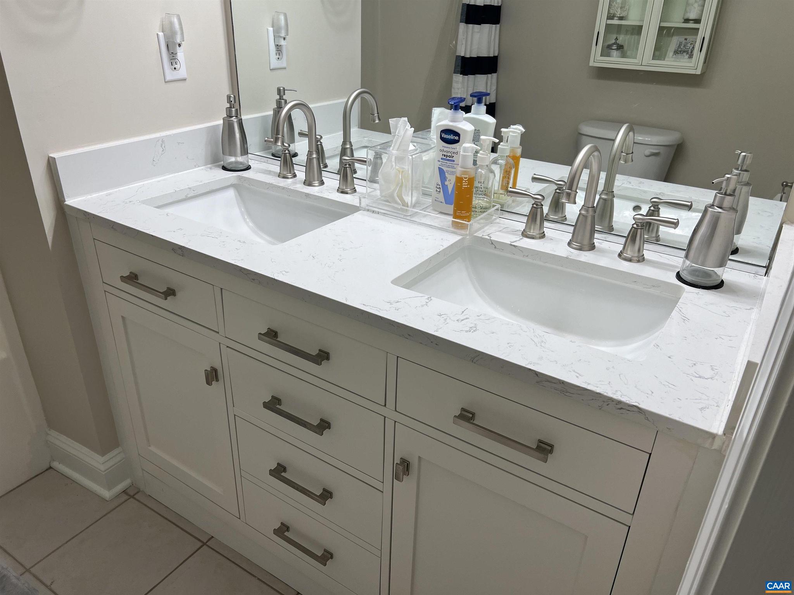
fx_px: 596
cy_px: 298
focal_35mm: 26
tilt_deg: -27.8
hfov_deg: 67.3
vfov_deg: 53.1
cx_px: 397
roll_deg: -1.8
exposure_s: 1/134
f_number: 1.5
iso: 32
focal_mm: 5.7
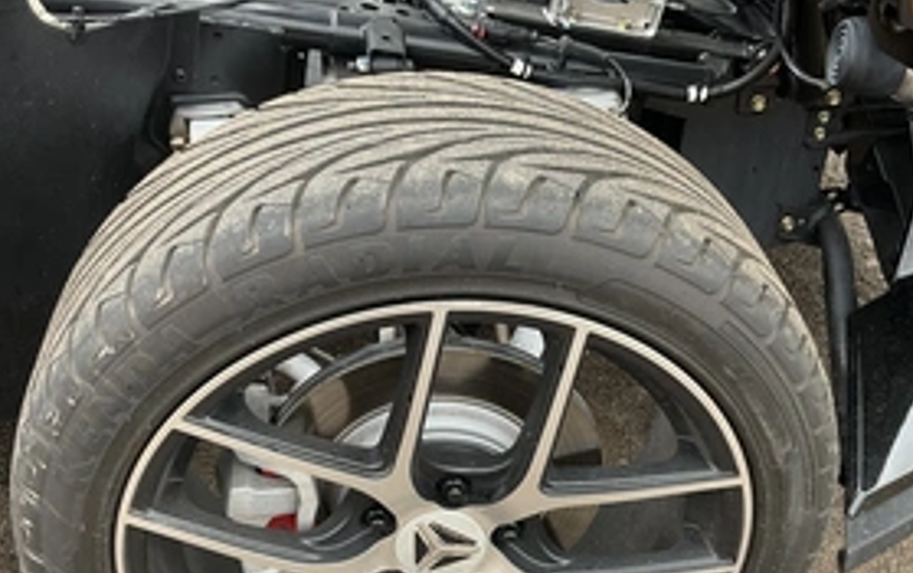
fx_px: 1096
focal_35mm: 44
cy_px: 442
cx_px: 468
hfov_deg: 45.2
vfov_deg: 28.8
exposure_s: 1/122
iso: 40
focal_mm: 3
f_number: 1.8
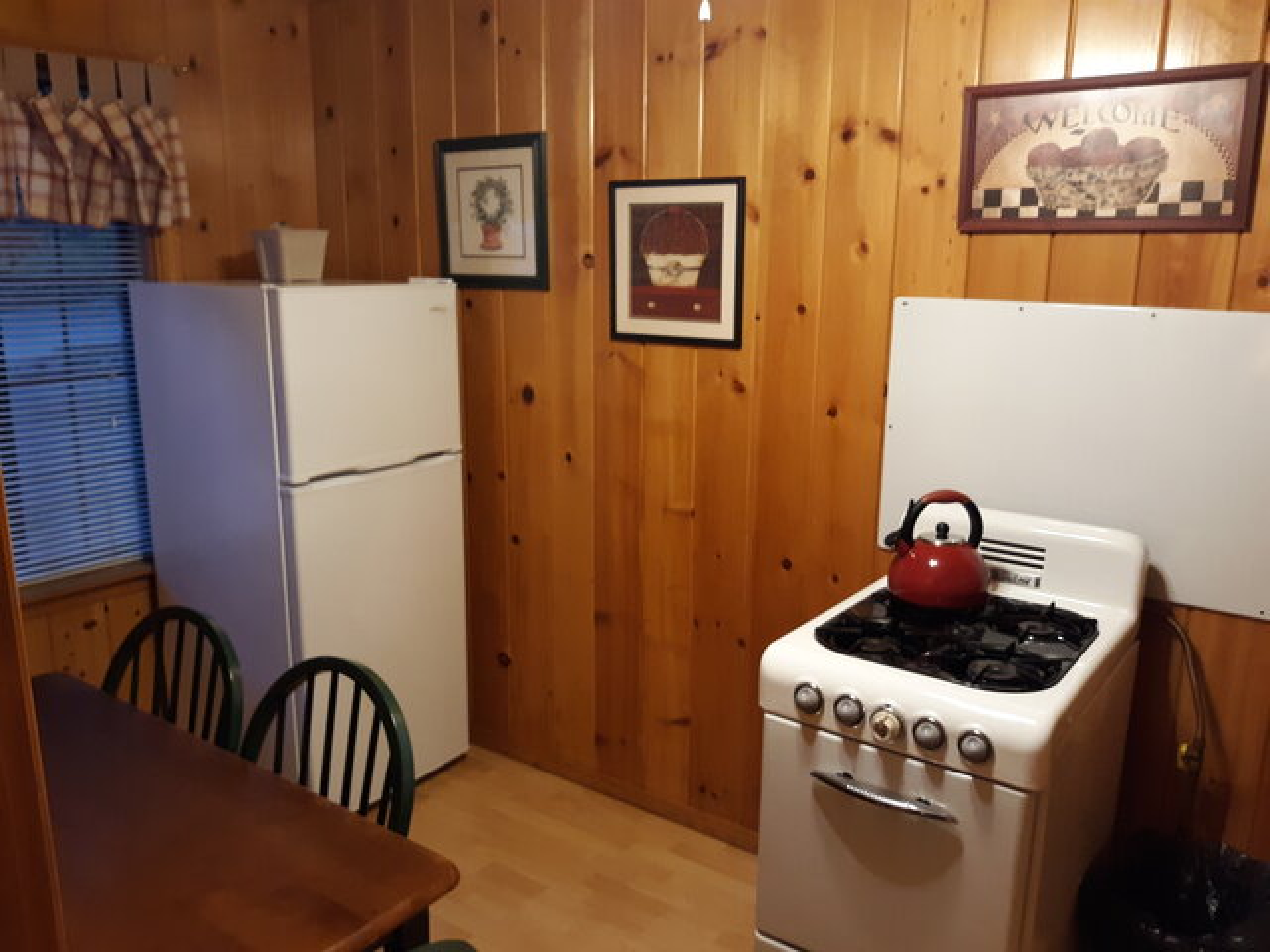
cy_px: 476
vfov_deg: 49.7
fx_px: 1027
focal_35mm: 28
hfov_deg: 63.4
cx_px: 635
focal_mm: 3.7
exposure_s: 1/24
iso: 250
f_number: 1.7
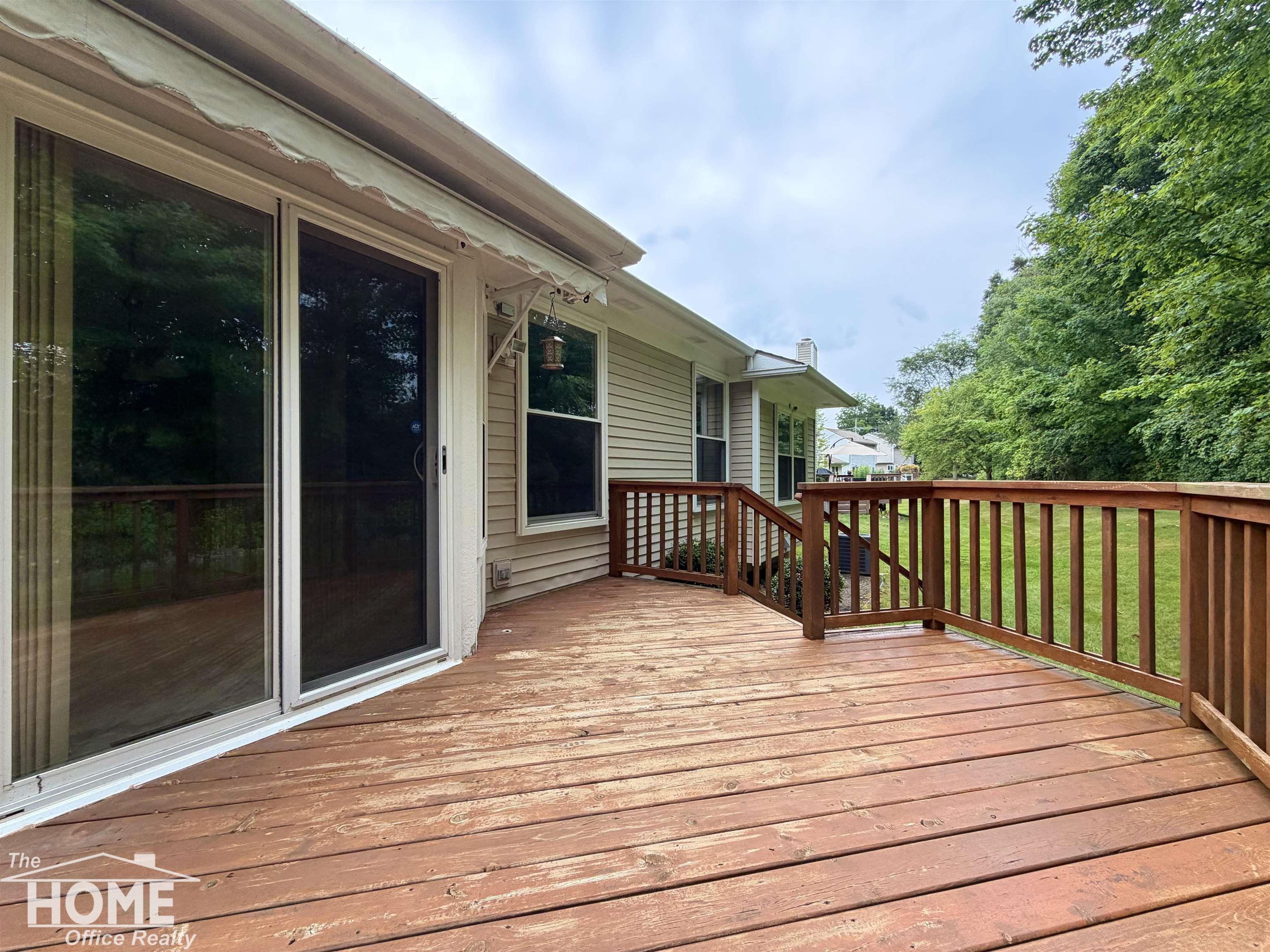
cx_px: 635
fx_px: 514
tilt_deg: -0.2
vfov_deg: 85.7
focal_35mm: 14
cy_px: 476
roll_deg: +0.8
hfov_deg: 102.1
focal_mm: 2.22
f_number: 2.2
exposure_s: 1/133
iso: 50
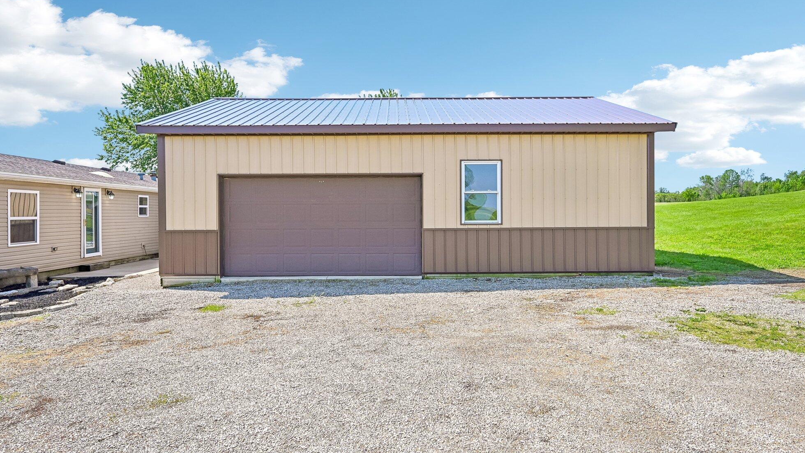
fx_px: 503
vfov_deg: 48.5
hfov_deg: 77.4
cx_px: 401
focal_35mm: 24
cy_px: 217
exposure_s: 1/2000
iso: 400
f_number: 4
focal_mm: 21.5
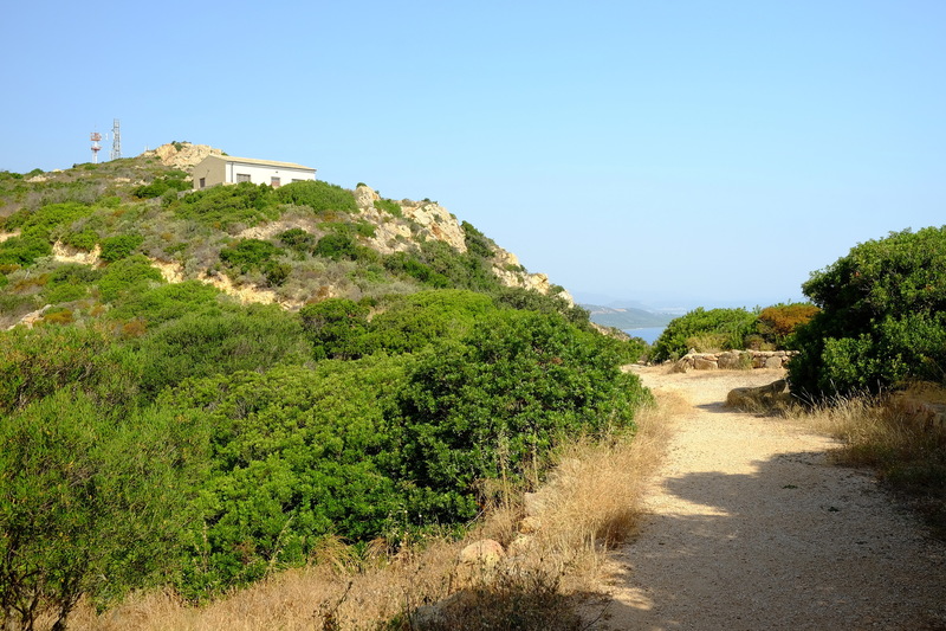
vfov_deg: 37.8
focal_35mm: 35
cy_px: 316
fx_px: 919
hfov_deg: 54.4
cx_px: 473
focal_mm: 23
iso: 200
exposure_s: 1/120
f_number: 8
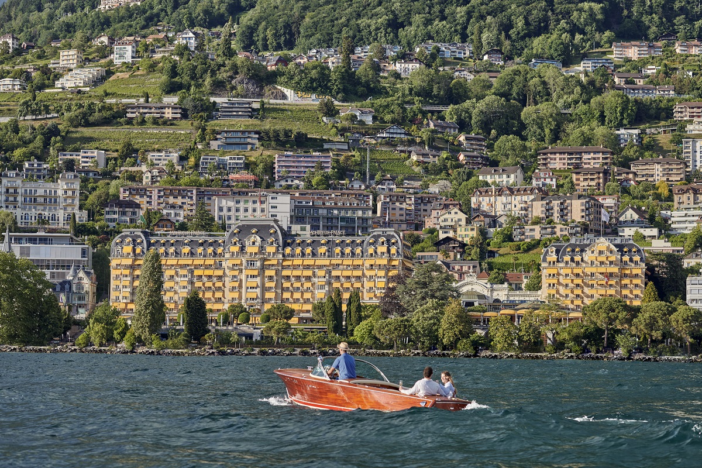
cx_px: 351
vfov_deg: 16.1
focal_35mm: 85
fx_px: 1657
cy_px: 234
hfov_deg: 23.9
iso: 200
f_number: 4.5
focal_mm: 85
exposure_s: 1/500
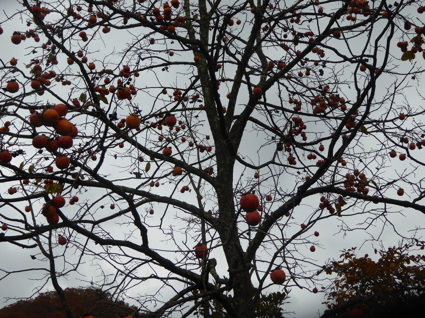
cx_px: 212
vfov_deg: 24.4
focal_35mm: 60
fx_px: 737
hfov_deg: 32.2
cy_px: 159
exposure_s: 1/400
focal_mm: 10.3
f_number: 4.2
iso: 100
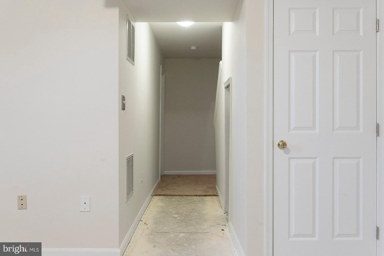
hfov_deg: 54.4
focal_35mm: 35
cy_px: 128
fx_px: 373
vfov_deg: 37.9
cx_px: 192
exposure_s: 1/30
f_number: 9
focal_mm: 35
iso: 1000
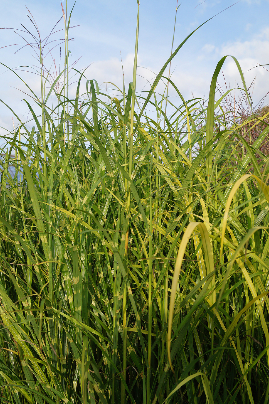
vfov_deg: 53.1
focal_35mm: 36
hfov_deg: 36.9
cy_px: 202
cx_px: 134
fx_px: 403
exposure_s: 1/125
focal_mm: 24
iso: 100
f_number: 9
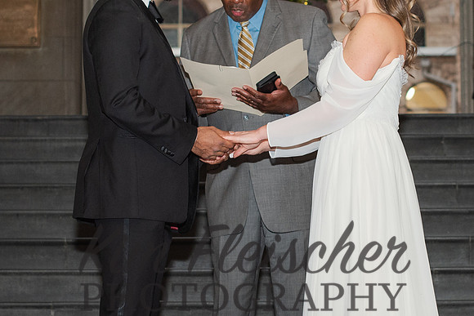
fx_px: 1748
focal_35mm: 133
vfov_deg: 10.3
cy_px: 133
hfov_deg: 15.4
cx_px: 288
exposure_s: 1/200
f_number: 3.5
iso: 800
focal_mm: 50
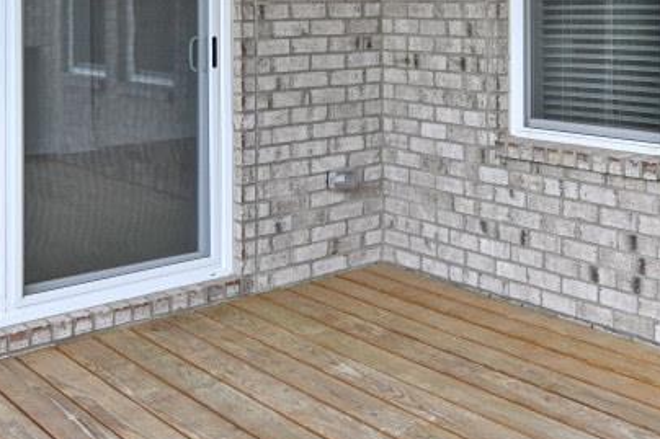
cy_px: 0
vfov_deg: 24.8
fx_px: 953
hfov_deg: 36.5
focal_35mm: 52
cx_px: 557
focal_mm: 14
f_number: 5.6
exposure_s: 1/250
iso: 200
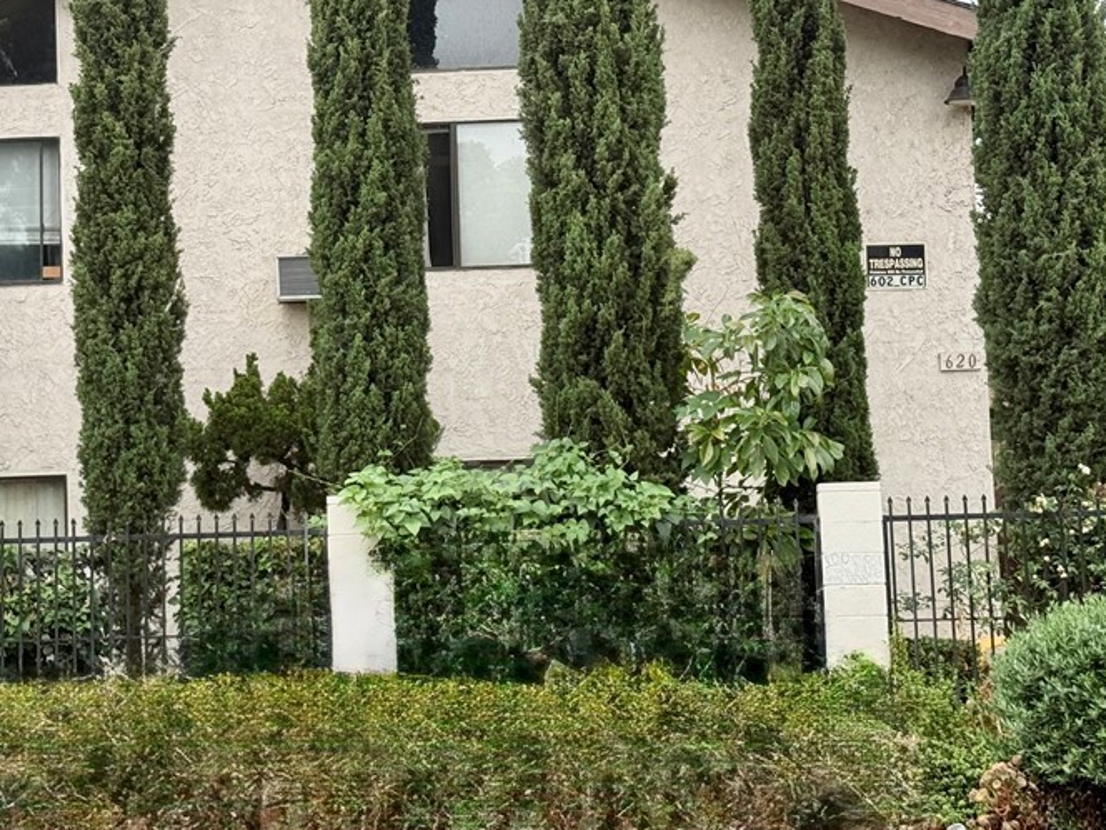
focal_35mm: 74
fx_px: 2364
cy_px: 317
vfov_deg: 19.9
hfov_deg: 26.3
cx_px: 425
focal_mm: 6.76
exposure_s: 1/1167
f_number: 1.78
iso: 80
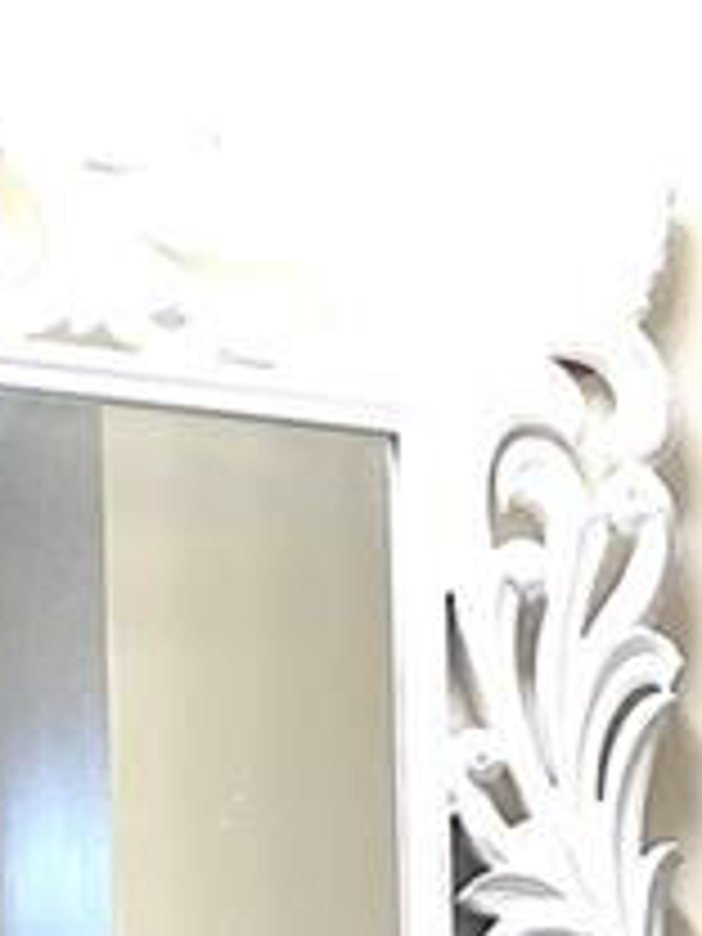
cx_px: 1382
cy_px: 2169
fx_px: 4840
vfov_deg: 9.8
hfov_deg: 7.9
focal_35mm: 179
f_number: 2.4
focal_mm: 3.3
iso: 64
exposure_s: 1/60
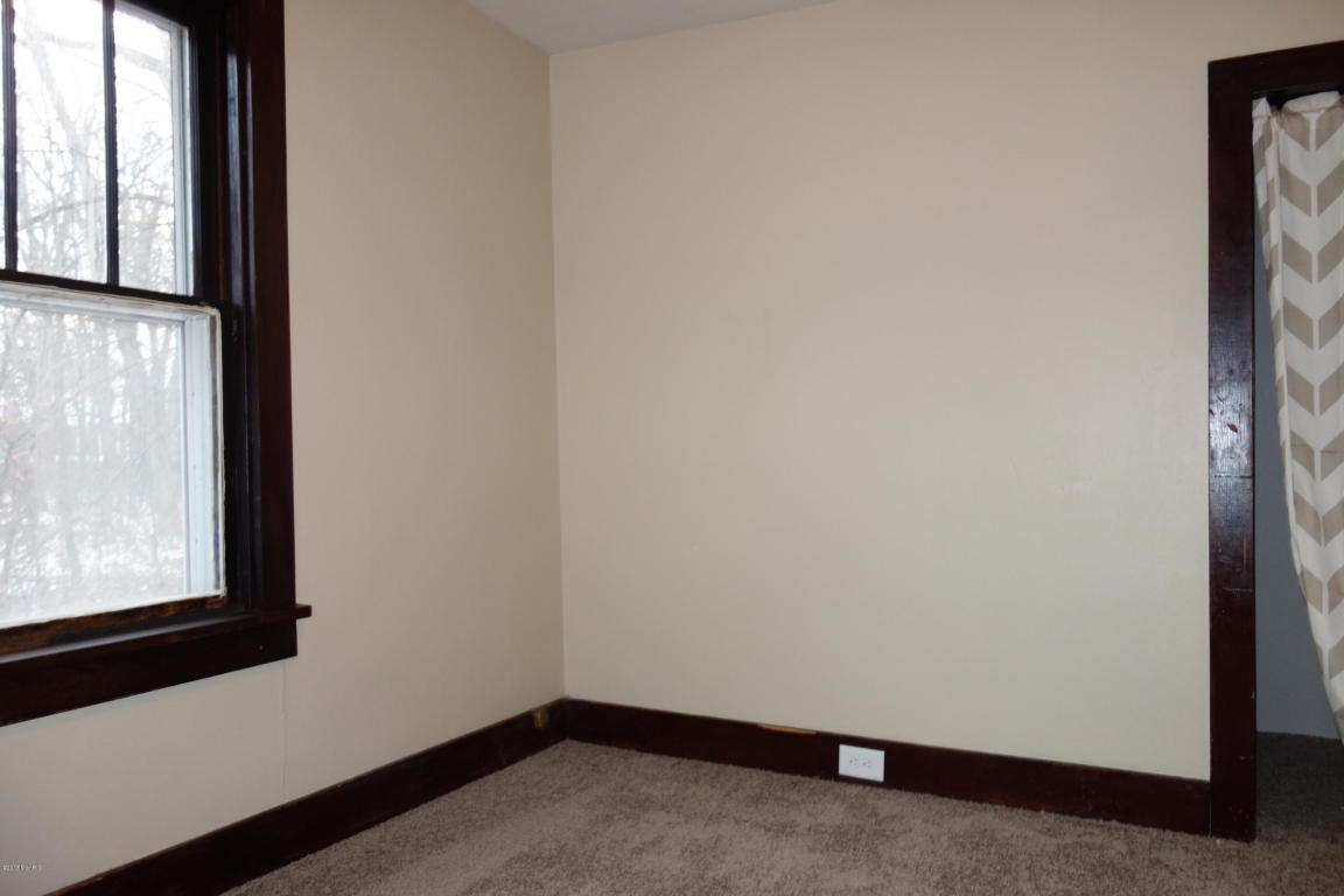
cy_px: 448
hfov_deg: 65.5
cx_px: 672
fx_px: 1045
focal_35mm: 28
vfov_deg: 46.4
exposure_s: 1/30
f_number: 1.8
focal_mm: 10.4
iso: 200
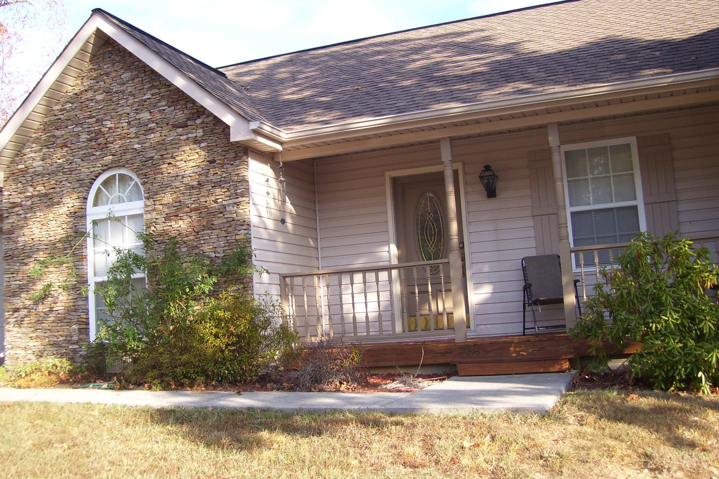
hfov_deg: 49.5
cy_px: 225
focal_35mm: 39
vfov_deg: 34.2
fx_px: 779
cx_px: 355
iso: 80
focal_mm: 6
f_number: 2.7
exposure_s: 1/350
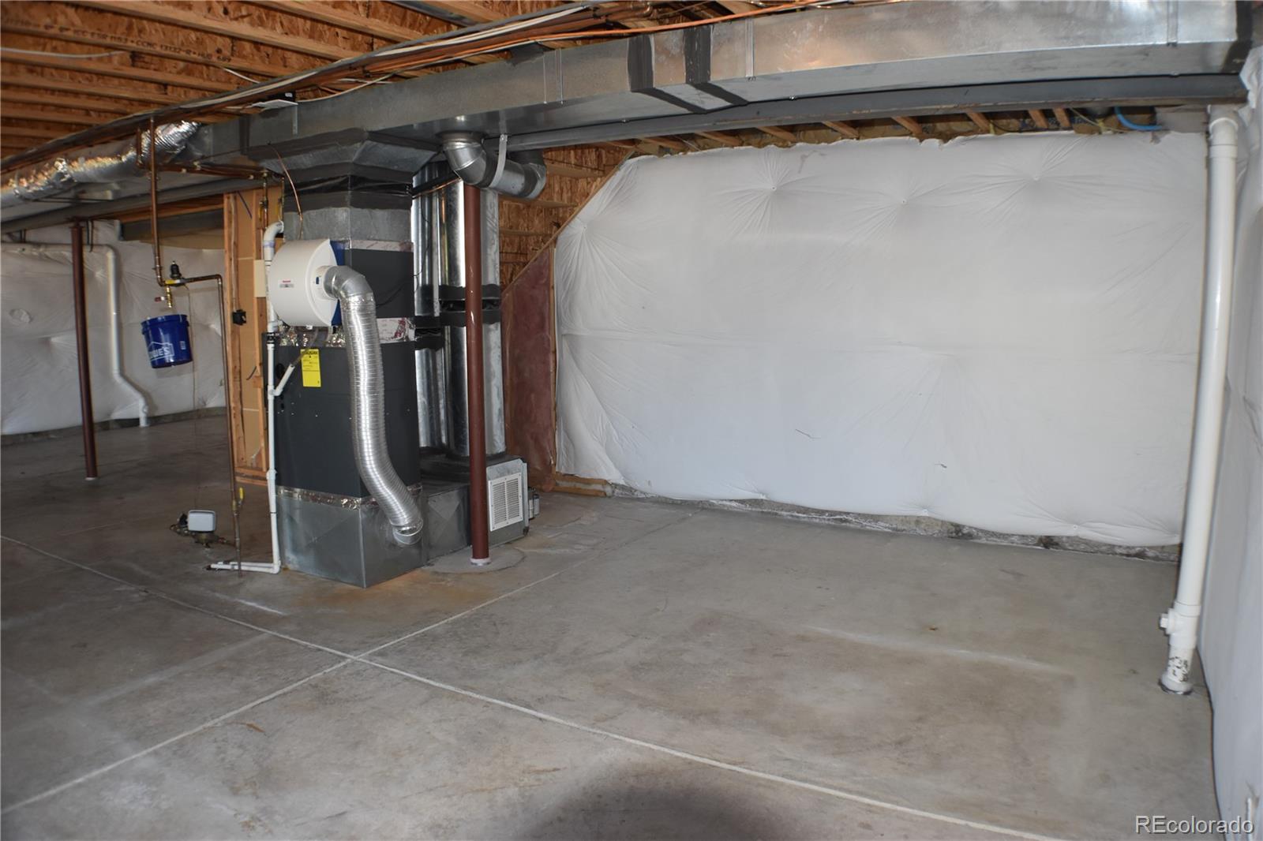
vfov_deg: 38.3
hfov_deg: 55.1
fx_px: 1210
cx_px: 632
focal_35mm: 34
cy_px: 420
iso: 800
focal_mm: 23
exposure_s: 1/80
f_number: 4.5
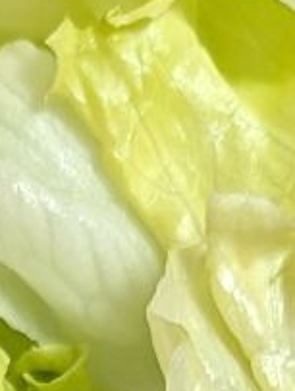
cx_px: -178
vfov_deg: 9.2
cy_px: 990
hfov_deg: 7.7
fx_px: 2141
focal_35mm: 189
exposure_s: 1/65.9
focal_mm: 6.9
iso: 287
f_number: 1.68
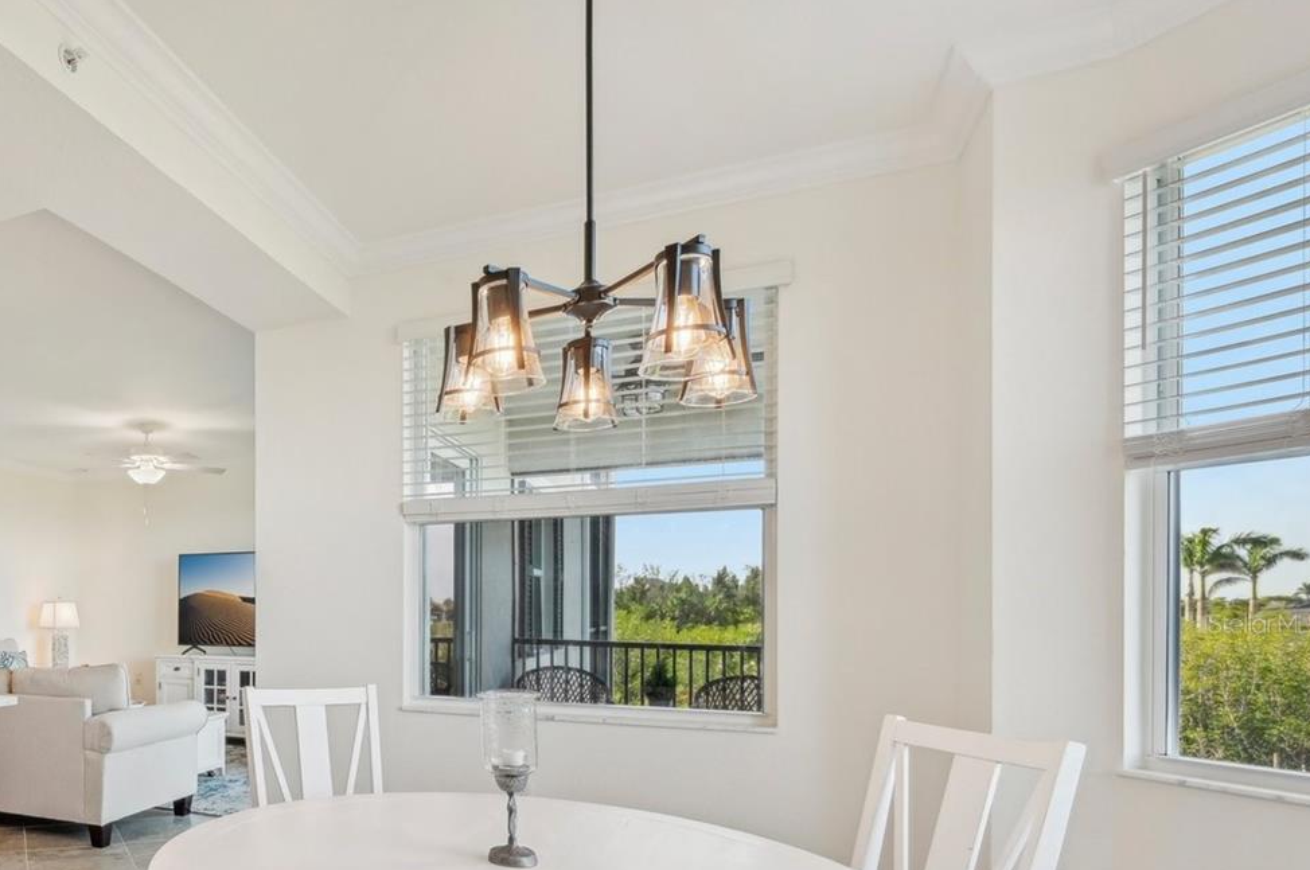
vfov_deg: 53.2
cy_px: 623
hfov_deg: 68.4
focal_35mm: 23
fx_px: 836
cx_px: 252
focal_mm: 14
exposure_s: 1/80
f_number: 8
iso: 400
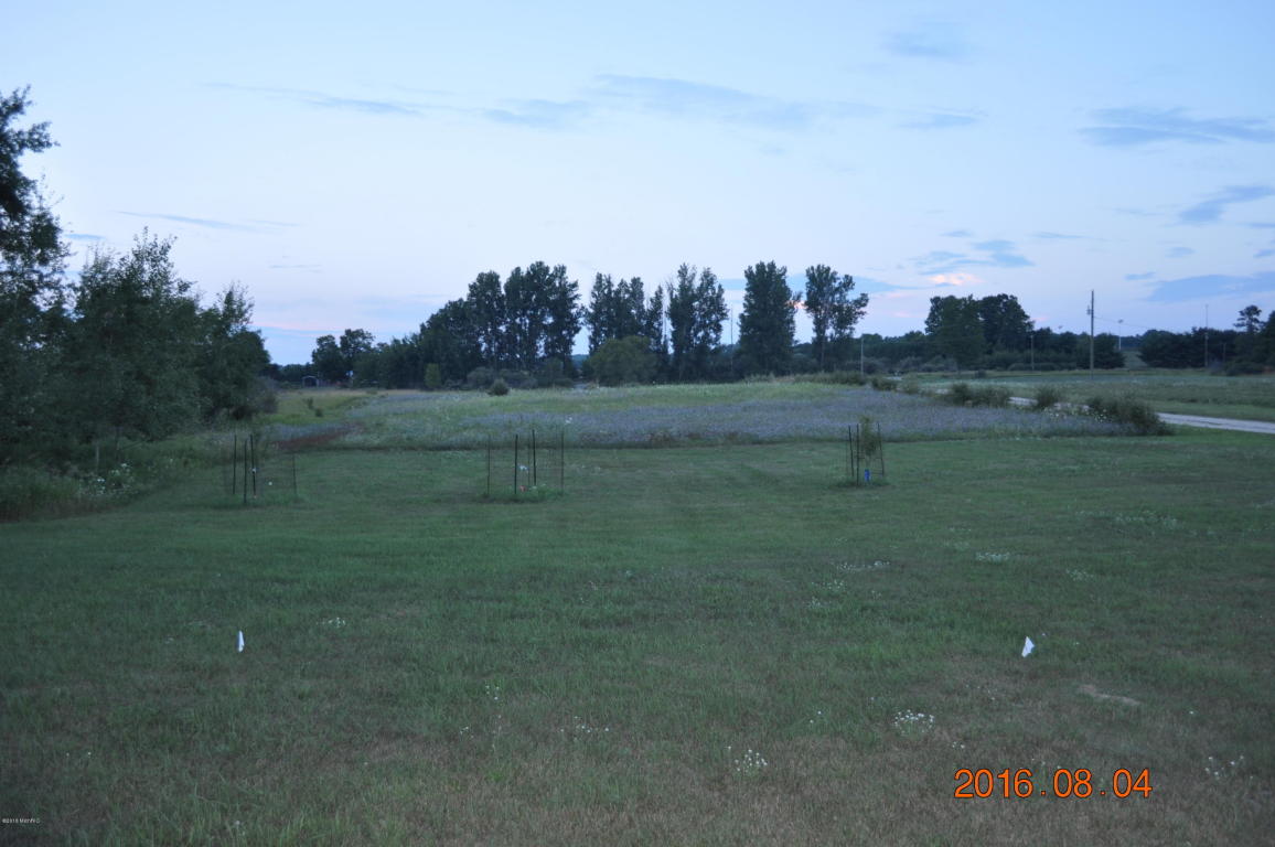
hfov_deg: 57.3
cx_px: 638
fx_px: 1167
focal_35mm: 33
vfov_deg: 39.9
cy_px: 424
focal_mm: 22
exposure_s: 1/40
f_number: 3.8
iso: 200
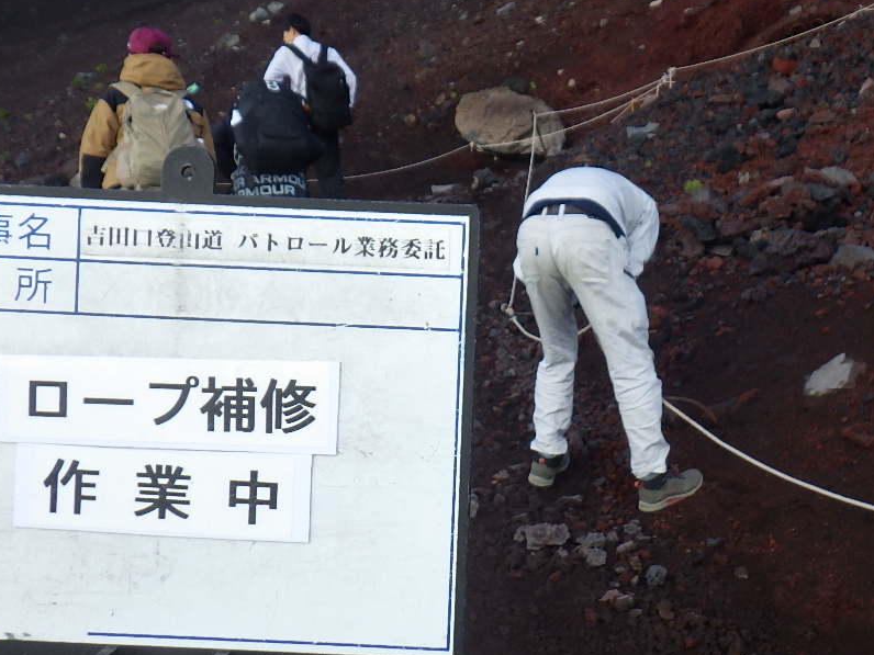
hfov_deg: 41.7
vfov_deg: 32.2
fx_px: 1136
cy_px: 353
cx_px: 564
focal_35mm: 45
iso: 125
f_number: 4.2
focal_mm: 5
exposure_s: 1/200
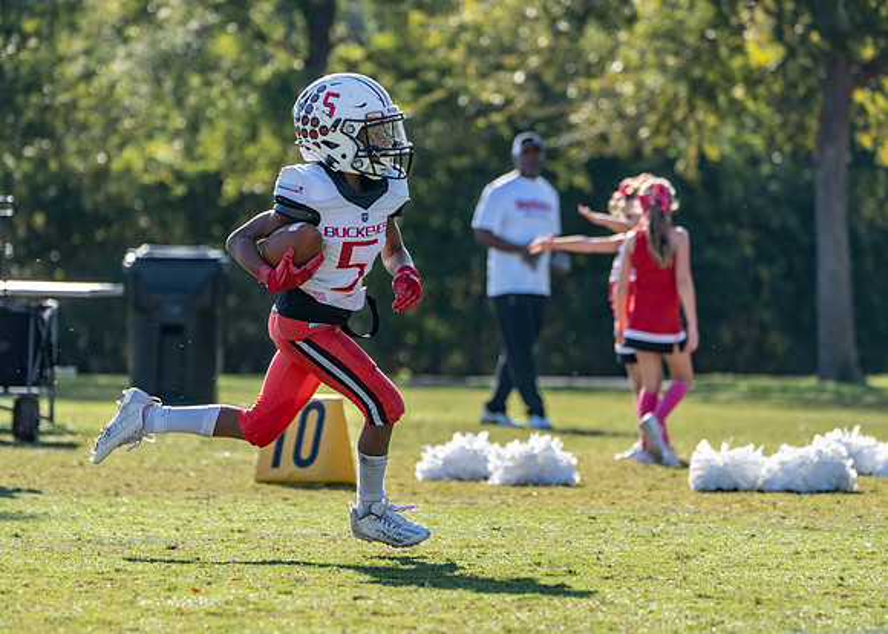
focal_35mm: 259
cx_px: 420
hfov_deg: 7.8
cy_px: 322
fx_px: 6521
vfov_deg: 5.6
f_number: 5.6
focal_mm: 218
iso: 500
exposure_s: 1/1600
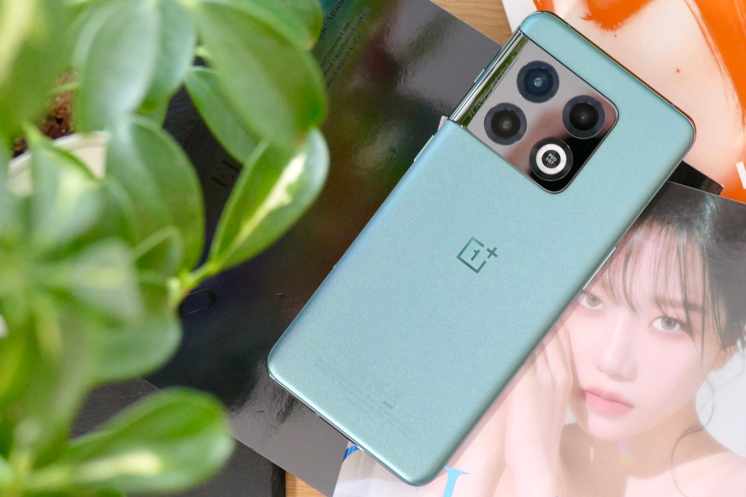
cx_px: 373
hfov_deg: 15.8
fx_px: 2693
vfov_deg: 10.5
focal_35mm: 130
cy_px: 248
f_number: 4.5
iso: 1600
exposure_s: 1/30
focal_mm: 47.46
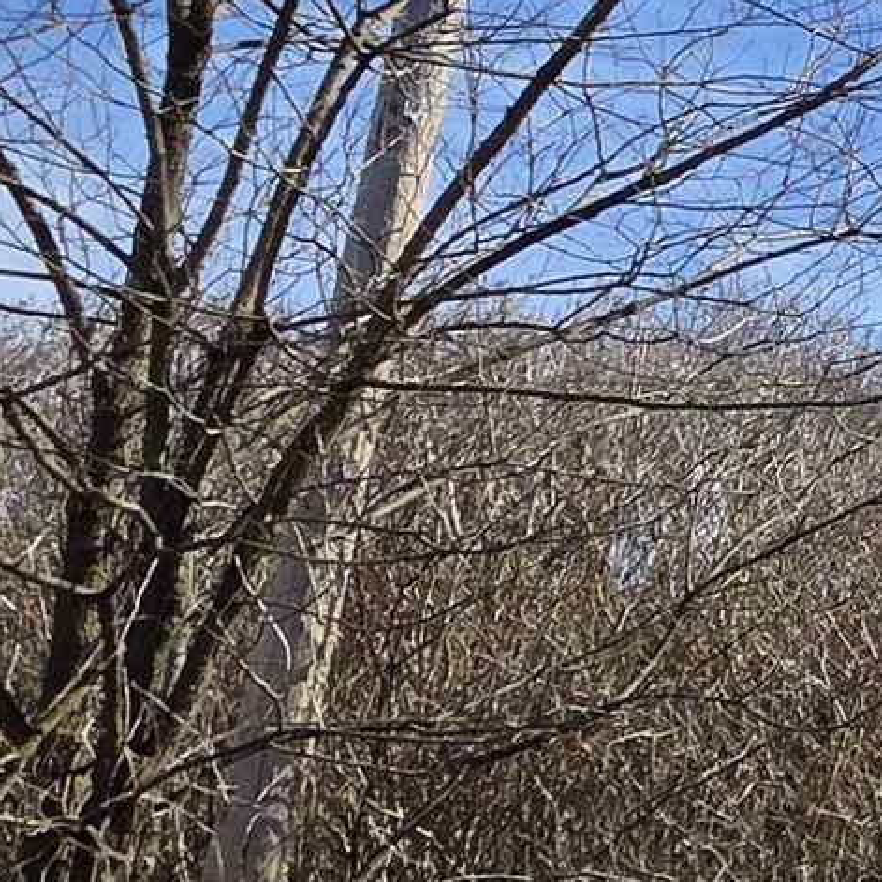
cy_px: 388
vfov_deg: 23.0
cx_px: 2212
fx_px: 2162
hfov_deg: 14.1
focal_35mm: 75
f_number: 1.9
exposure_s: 1/1700
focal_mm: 2.2
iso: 40
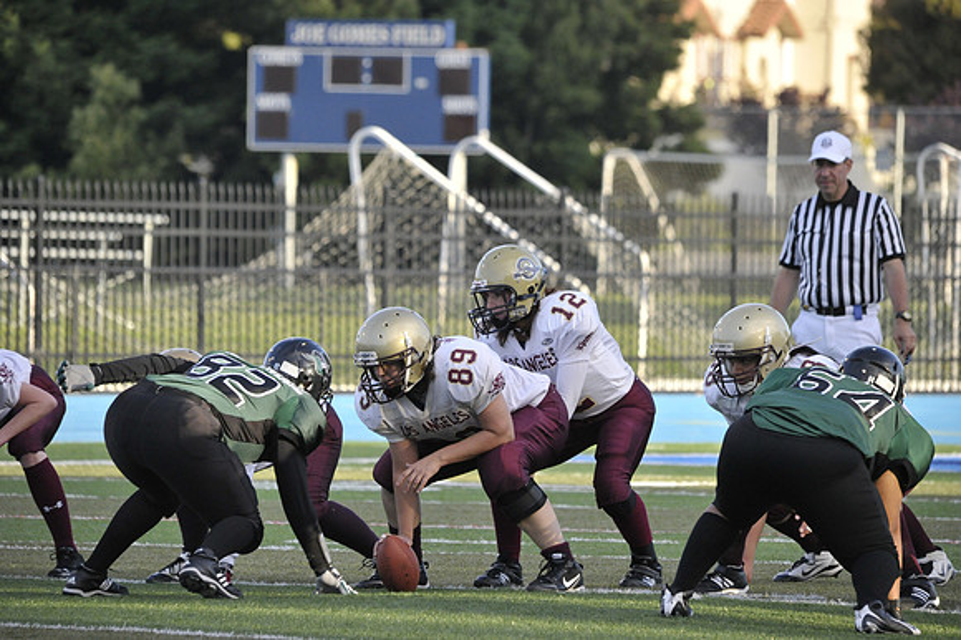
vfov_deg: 2.7
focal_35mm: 500
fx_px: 13339
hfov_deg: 4.1
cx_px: 480
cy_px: 320
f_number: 10
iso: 4000
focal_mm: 500
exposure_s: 1/1000
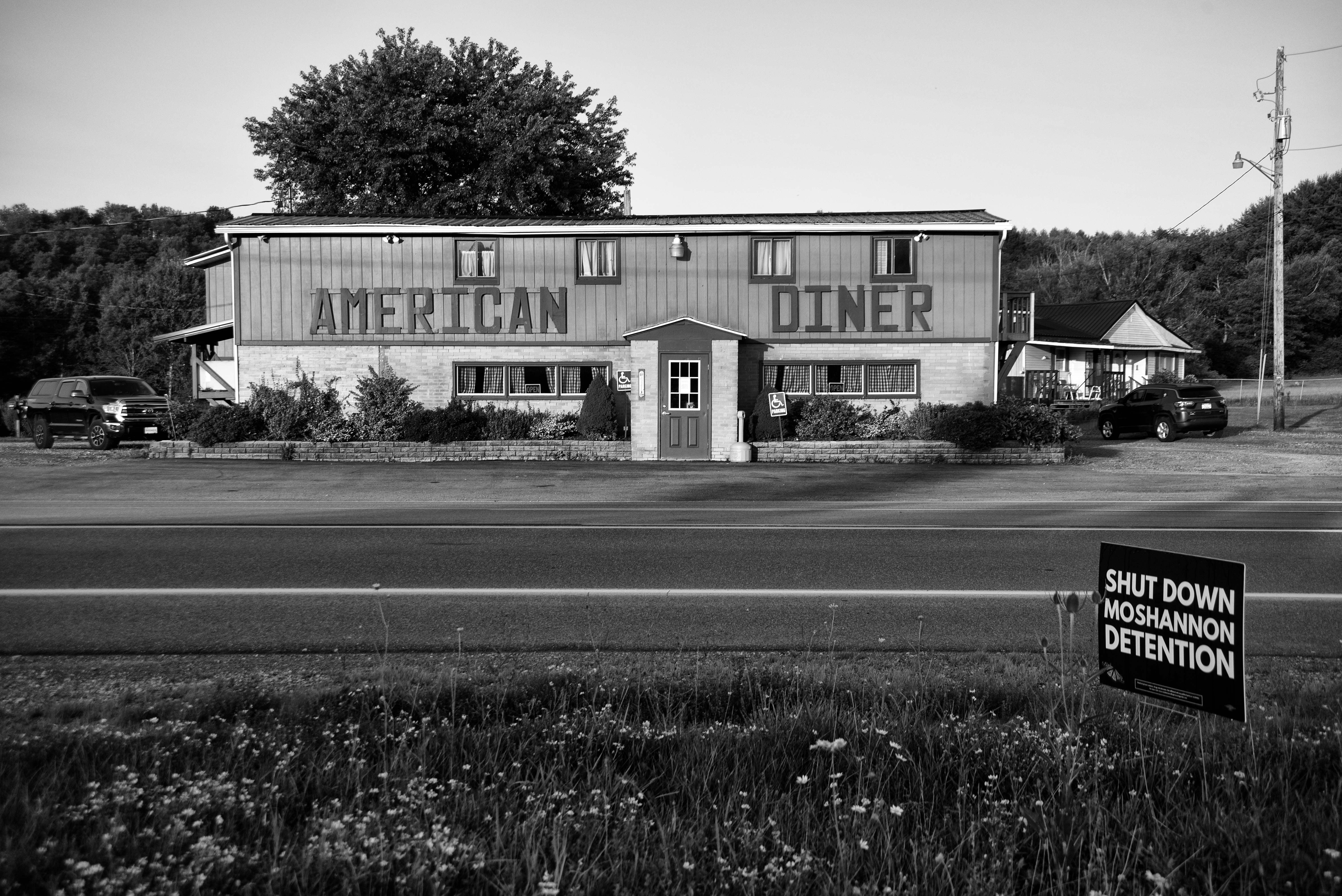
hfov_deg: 43.6
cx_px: 671
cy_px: 448
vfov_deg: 29.9
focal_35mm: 45
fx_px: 1678
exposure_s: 1/320
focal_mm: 45
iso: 400
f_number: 8
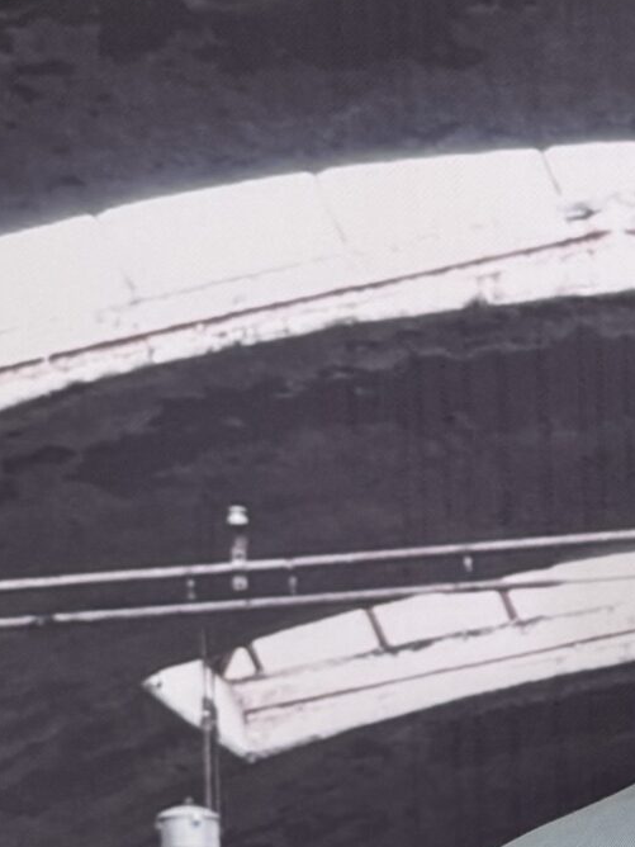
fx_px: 2250
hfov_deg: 14.4
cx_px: 1084
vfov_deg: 21.2
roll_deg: +0.4
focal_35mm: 92
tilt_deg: -7.3
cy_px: 552
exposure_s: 1/121
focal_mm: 6.76
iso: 200
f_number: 1.78
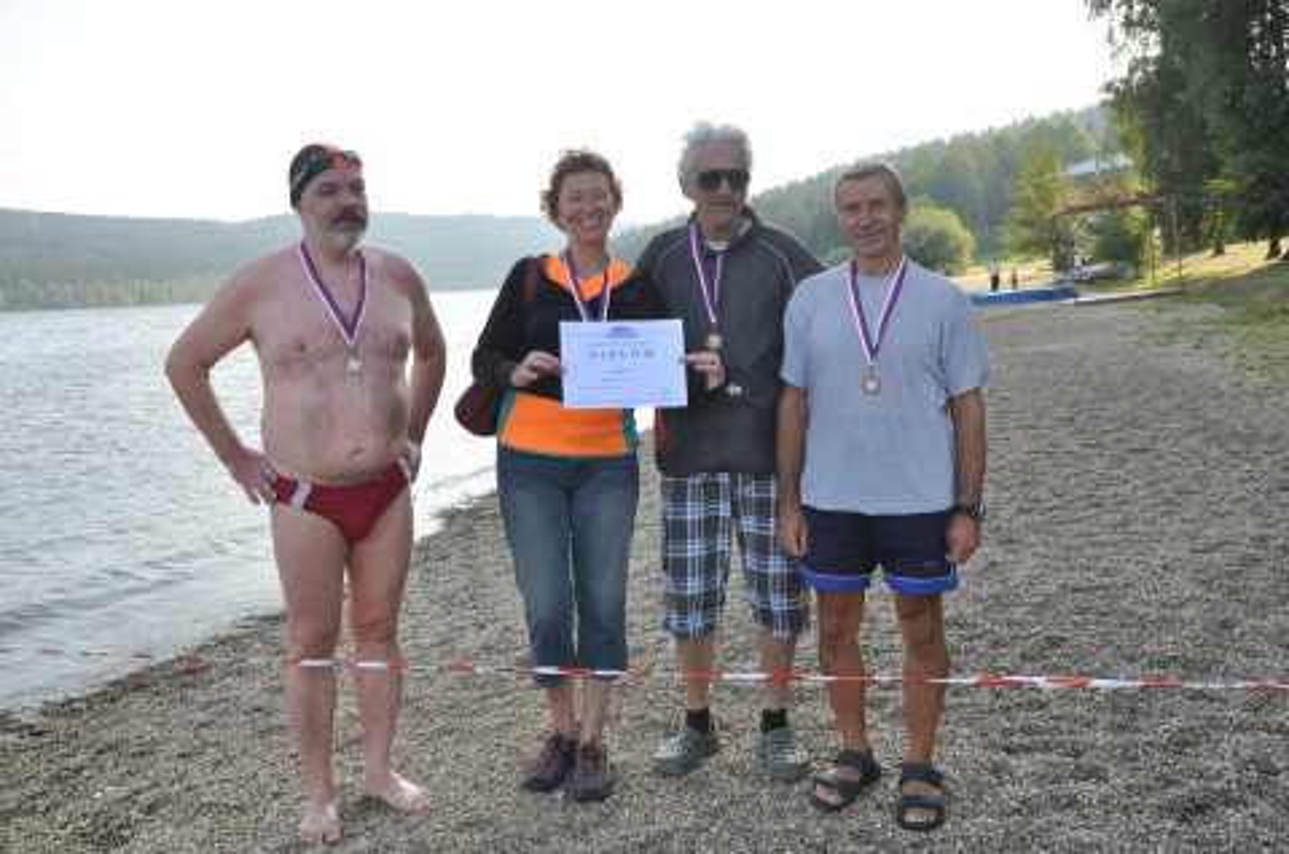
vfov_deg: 39.8
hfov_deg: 57.3
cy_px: 427
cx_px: 644
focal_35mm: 33
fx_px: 1179
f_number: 7.1
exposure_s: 1/200
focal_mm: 22
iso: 200
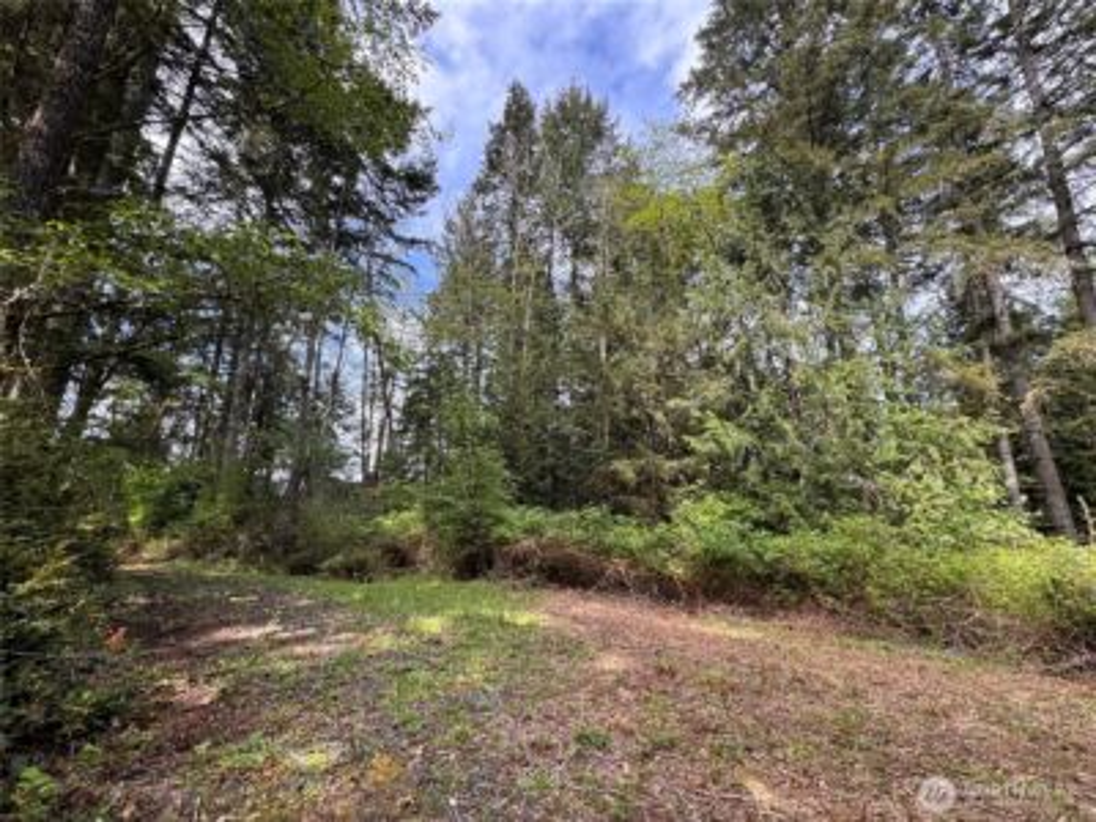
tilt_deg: +13.0
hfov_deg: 102.1
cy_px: 411
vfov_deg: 85.7
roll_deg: +1.2
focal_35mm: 14
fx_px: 443
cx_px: 548
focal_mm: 2.22
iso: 40
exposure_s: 1/193
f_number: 2.2
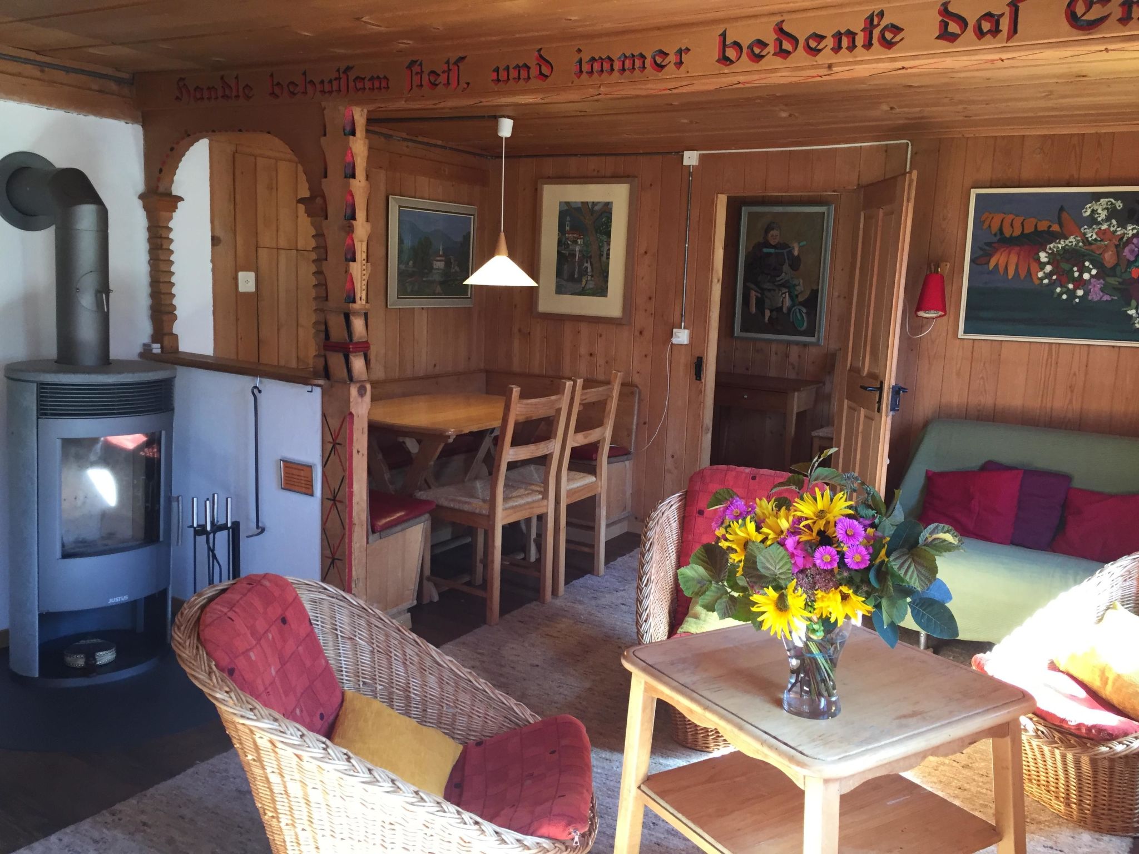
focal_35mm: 29
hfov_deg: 61.7
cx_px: 570
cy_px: 427
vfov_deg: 48.2
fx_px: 954
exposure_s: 1/33
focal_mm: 4.15
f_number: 2.2
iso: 64
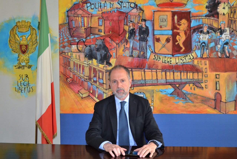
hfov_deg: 57.2
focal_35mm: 33
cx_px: 118
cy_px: 80
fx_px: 217
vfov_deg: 40.0
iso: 800
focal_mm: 22
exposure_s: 1/60
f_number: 3.8
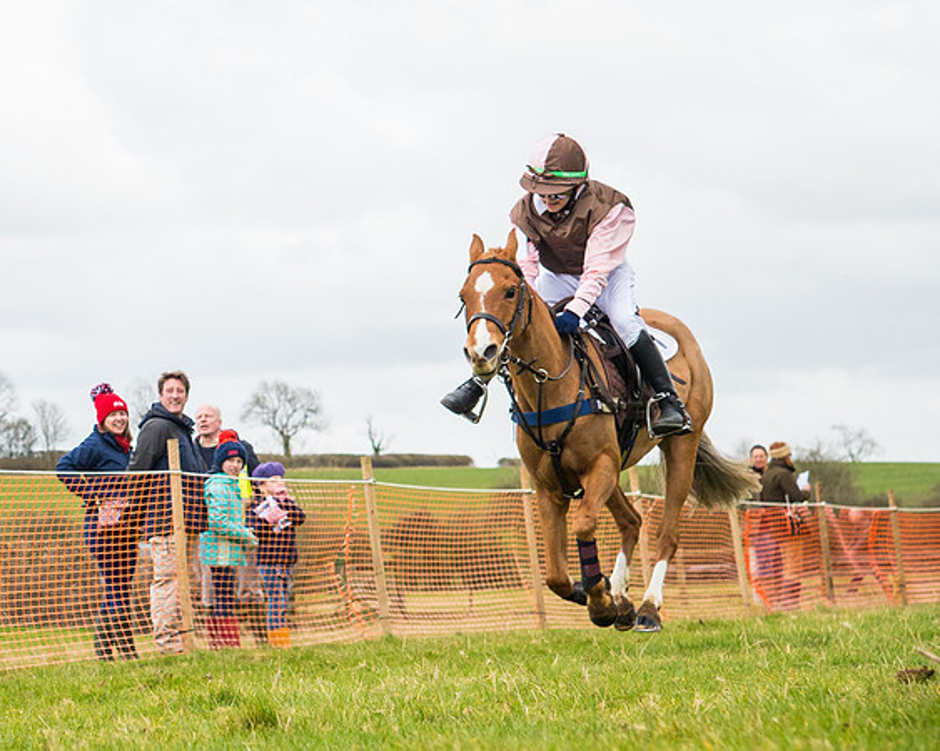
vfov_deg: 10.7
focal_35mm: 144
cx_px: -91
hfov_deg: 13.1
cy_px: 173
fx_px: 4003
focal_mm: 70
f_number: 5
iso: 1000
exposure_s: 1/1000
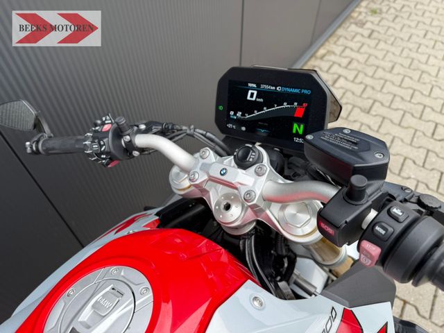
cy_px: 166
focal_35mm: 24
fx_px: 308
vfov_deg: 56.8
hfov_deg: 71.6
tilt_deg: -49.4
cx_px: 222
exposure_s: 1/547
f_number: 1.78
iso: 100
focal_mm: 6.76
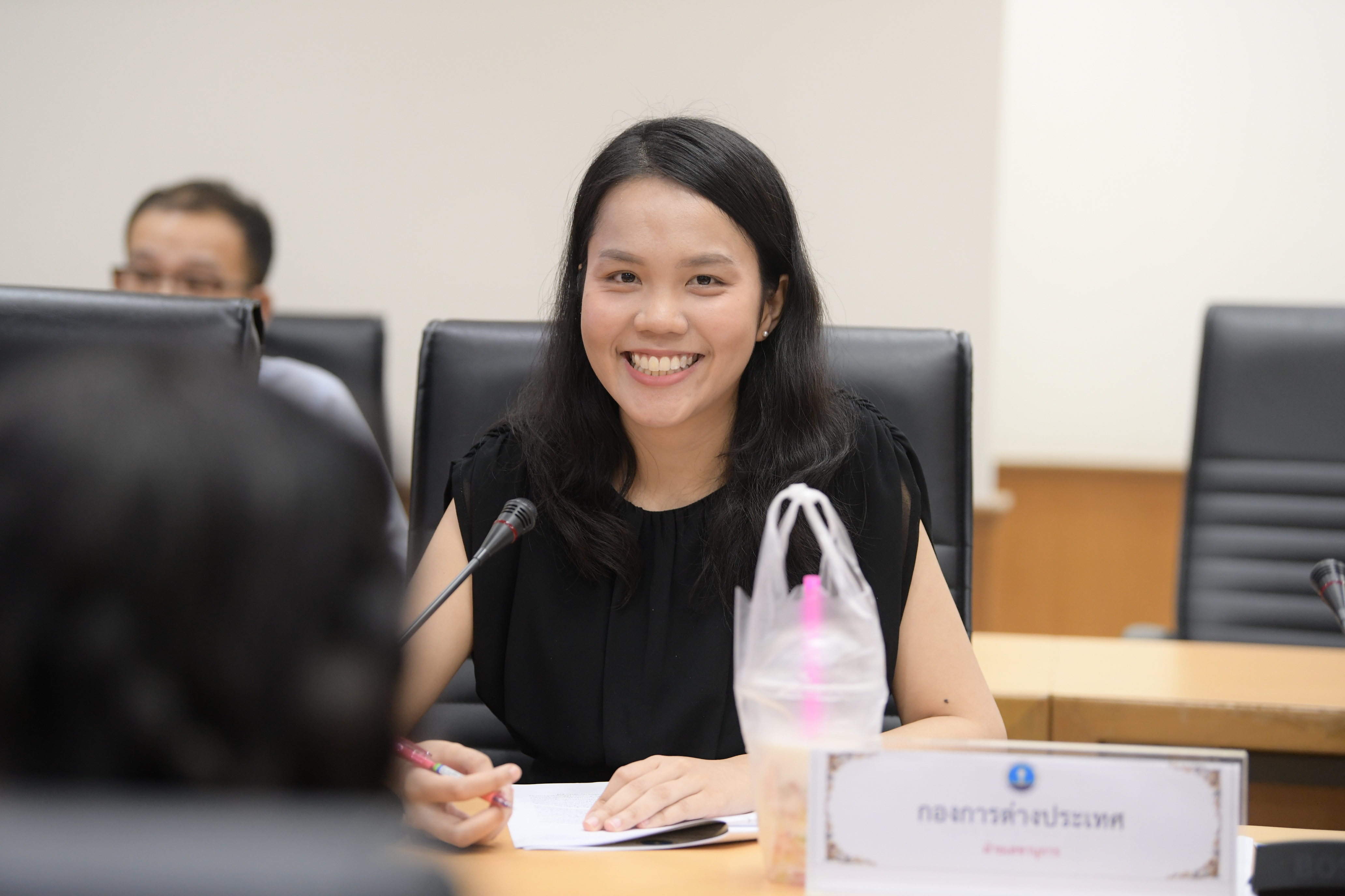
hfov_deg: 17.6
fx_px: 4334
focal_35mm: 116
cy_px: 448
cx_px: 672
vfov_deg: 11.8
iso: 1600
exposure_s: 1/200
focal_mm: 116
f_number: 2.8
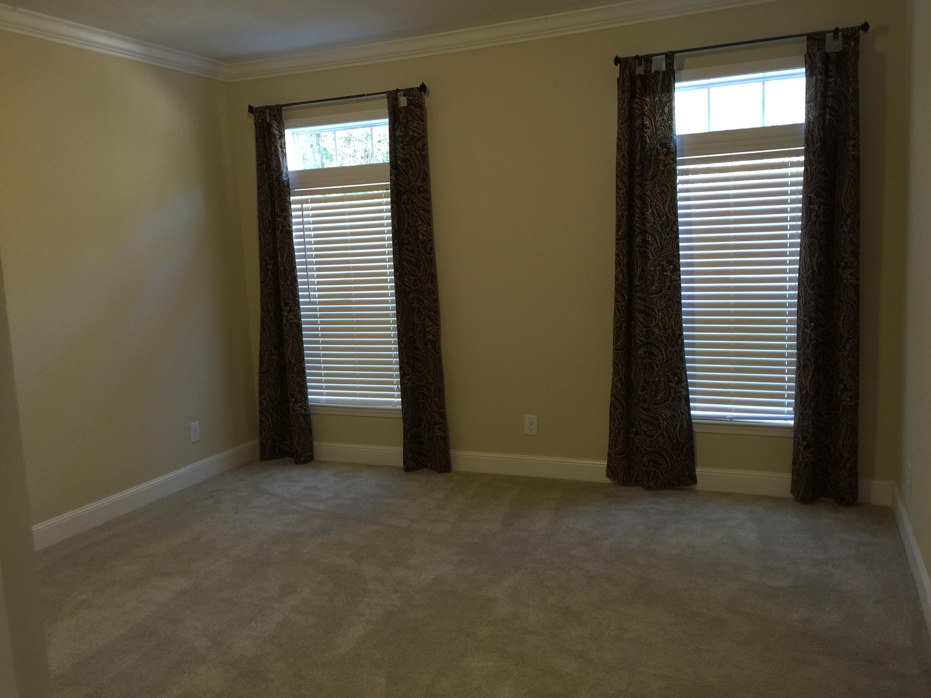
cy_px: 349
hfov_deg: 61.7
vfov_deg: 48.2
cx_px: 466
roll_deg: +2.2
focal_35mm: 29
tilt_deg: -8.5
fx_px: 780
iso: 64
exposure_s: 1/15
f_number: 2.2
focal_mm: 4.15
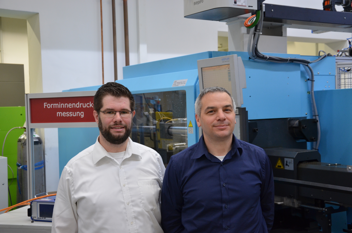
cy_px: 116
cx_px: 176
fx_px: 498
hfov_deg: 39.0
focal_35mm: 51
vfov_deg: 26.4
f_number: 5
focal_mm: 34
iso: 800
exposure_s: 1/100
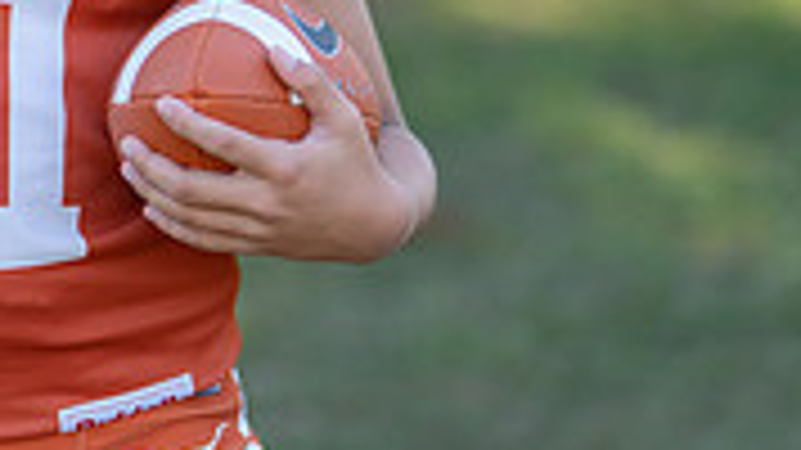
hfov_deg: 11.7
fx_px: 3886
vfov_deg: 6.6
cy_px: -72
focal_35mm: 183
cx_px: 4
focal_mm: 50
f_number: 1.2
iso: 100
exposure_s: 1/1250
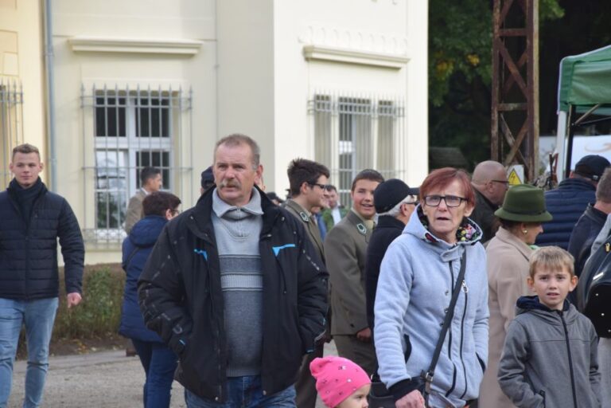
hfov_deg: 13.0
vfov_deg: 8.7
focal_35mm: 158
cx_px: 306
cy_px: 204
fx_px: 2673
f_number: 7.1
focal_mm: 105
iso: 400
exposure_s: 1/200
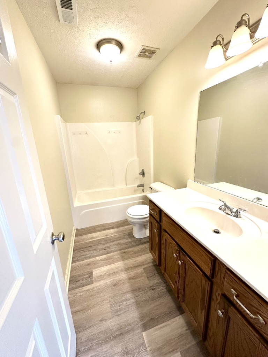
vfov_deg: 102.1
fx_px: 145
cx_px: 134
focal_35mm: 14
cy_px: 178
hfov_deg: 85.7
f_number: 2.2
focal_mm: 2.22
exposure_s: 1/120
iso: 160
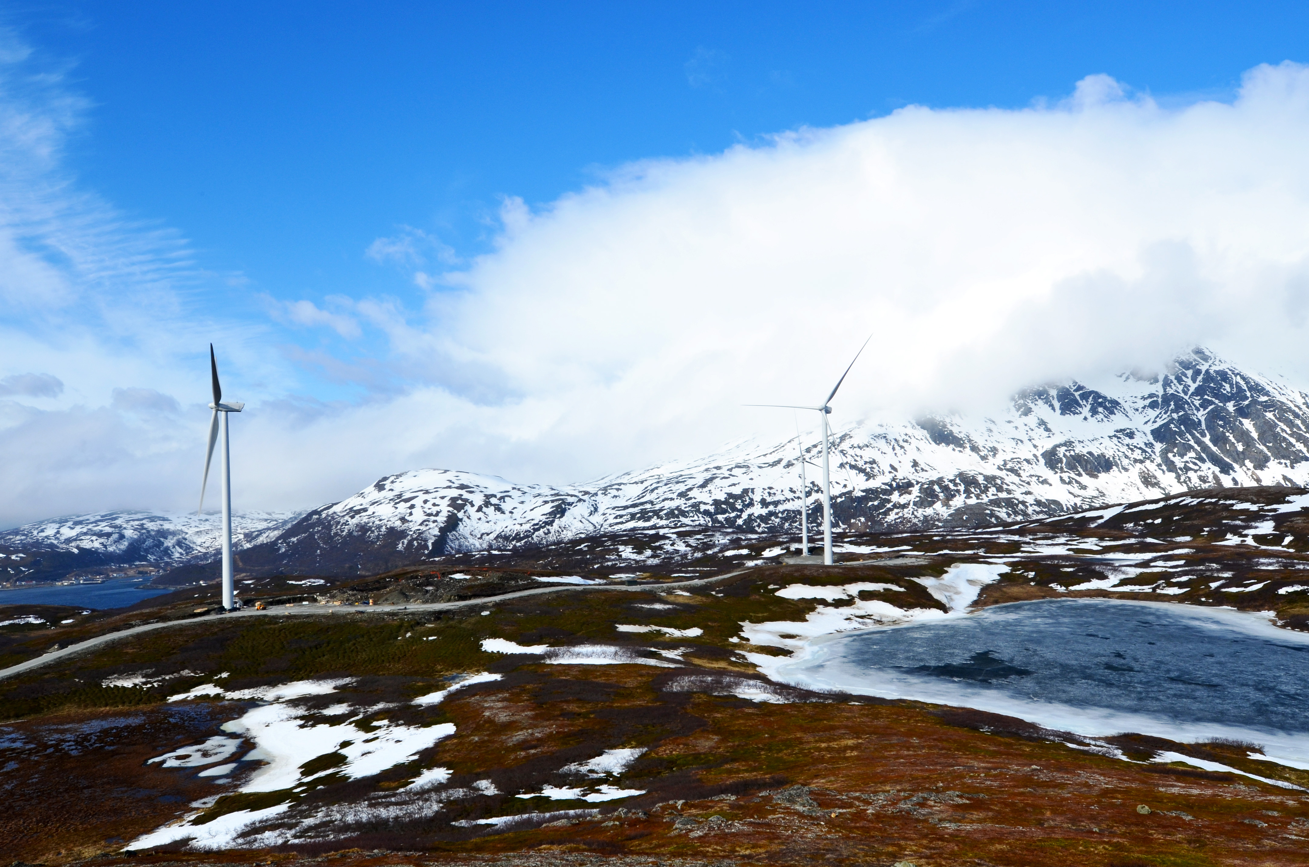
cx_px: 640
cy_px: 481
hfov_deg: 73.8
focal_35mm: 24
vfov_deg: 52.8
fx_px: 871
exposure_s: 1/400
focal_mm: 14
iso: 200
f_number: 11
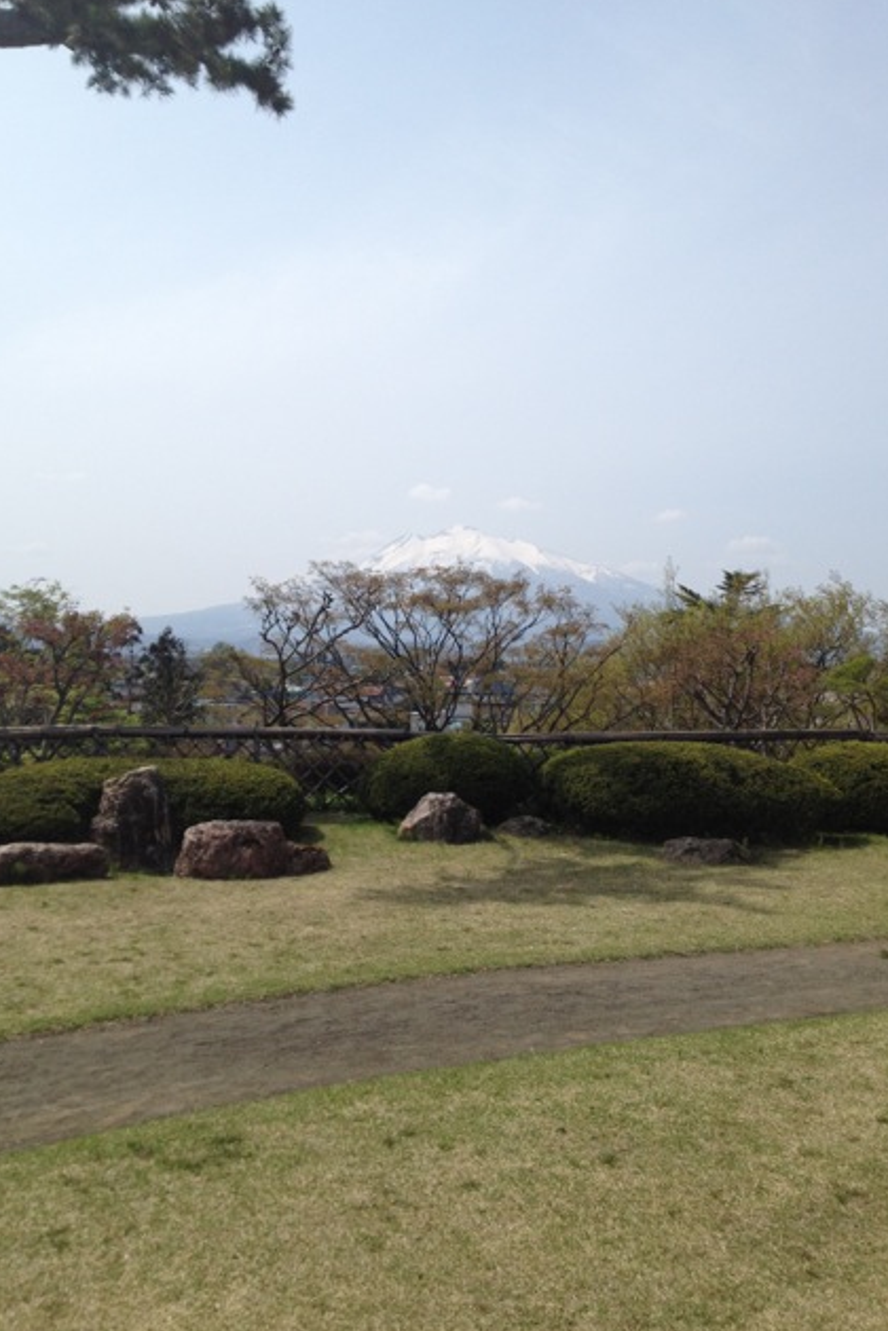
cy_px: 661
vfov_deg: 51.9
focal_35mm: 37
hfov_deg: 35.9
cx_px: 429
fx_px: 1369
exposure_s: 1/2513
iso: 64
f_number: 2.4
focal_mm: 4.28
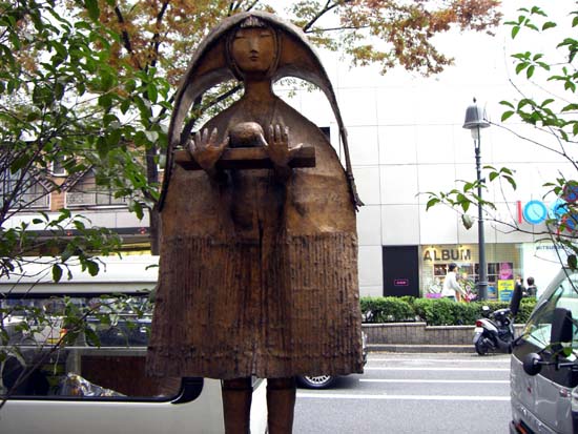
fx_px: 635
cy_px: 217
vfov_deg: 37.7
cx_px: 289
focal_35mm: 38
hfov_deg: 49.0
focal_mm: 6.2
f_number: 2.7
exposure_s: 1/50
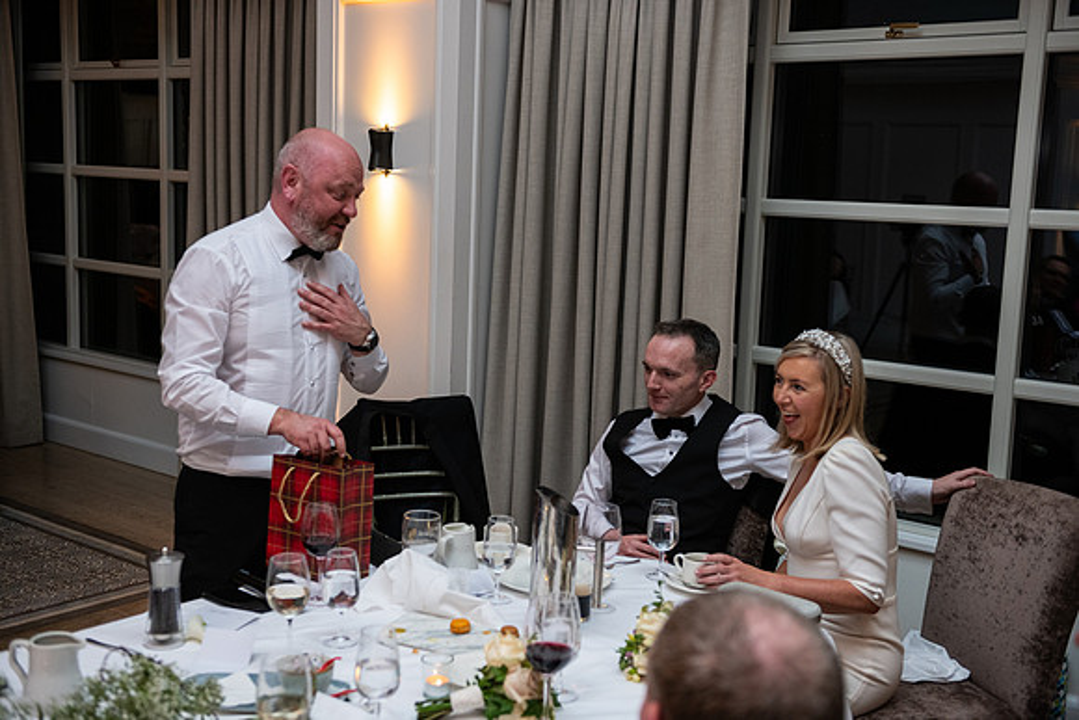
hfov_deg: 46.4
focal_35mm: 42
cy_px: 360
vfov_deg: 31.9
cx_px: 540
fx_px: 1259
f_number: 3.5
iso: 800
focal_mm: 42
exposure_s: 1/160
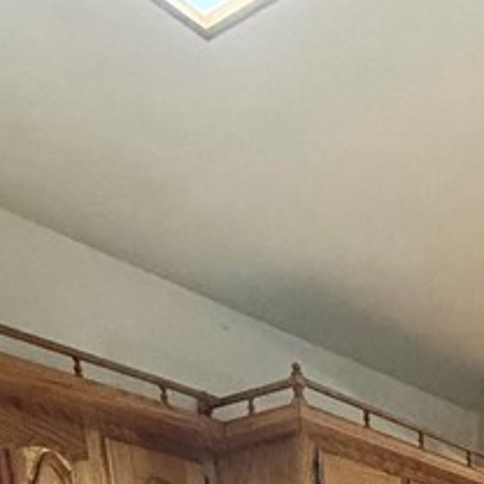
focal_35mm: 61
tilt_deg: -20.4
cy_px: 1119
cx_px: 512
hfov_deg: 26.3
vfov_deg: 15.9
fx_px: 965
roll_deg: +0.6
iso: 320
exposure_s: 1/60
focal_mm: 2.22
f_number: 2.2
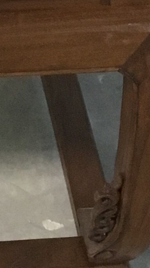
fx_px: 1139
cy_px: -126
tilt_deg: -35.8
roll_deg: +3.9
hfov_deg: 7.3
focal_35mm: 161
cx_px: -137
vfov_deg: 12.7
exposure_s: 1/20
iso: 200
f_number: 2.4
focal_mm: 3.3
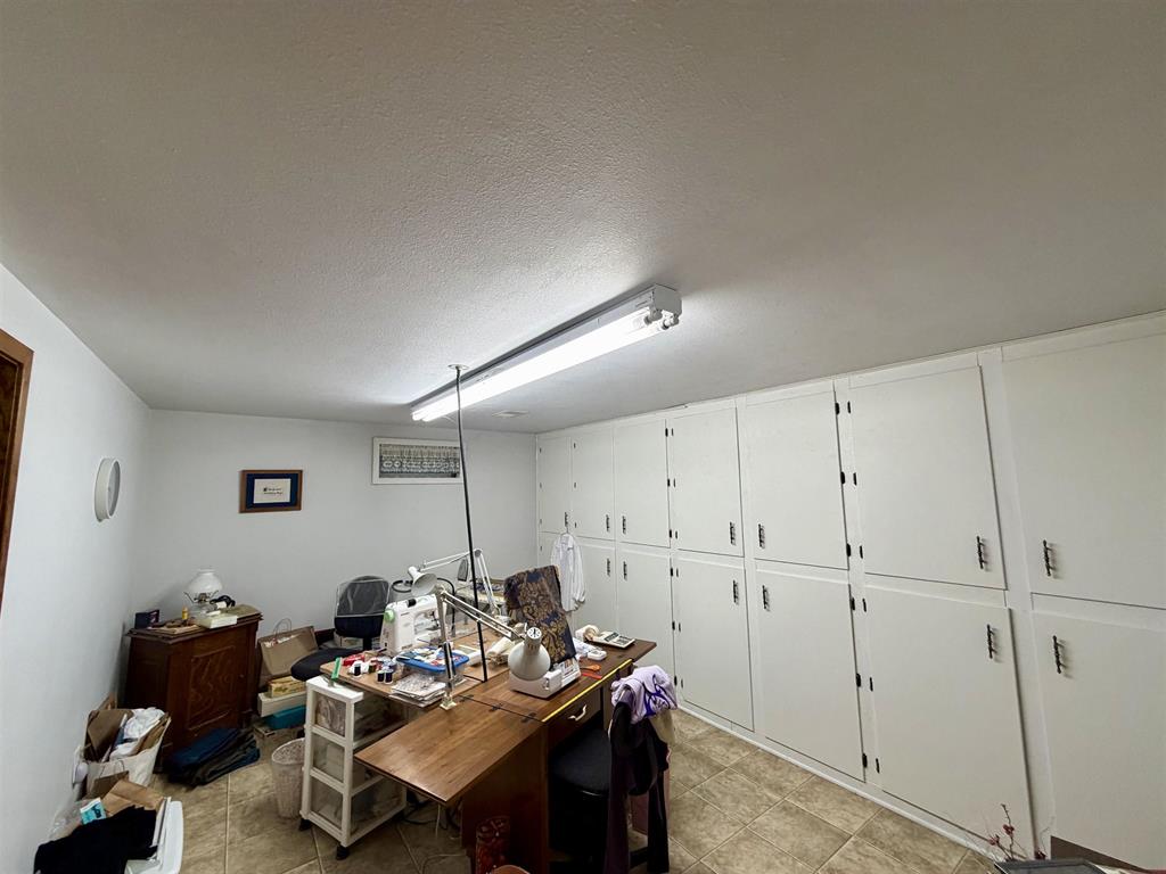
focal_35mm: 14
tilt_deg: +7.0
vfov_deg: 85.7
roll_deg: +1.7
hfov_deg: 102.1
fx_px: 472
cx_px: 583
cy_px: 437
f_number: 2.2
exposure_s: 1/120
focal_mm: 2.22
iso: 250
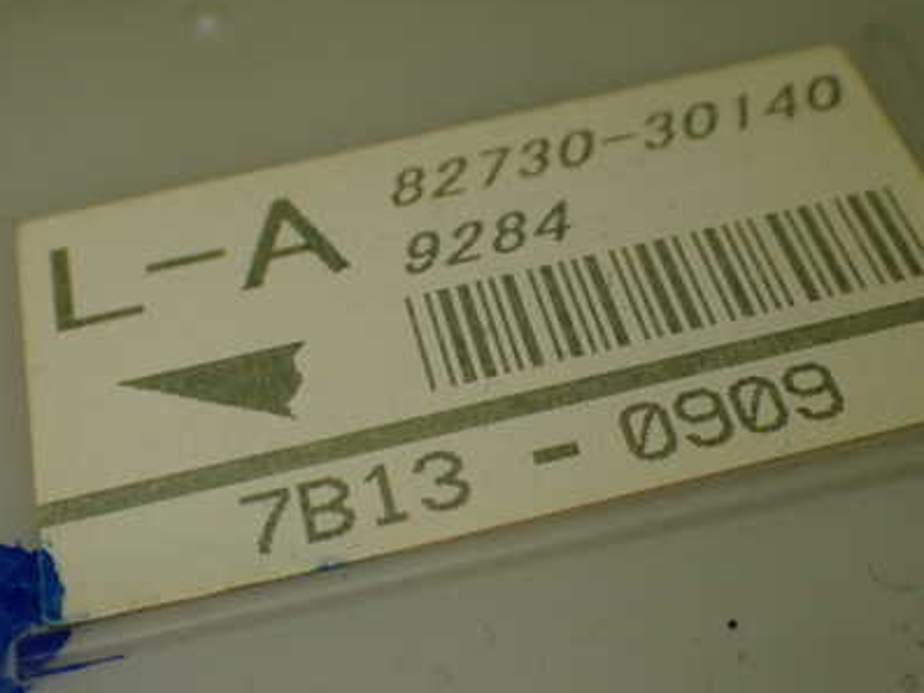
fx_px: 1655
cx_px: 486
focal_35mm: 62
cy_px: 379
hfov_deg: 31.2
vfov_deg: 23.7
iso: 125
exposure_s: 1/160
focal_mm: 7.31
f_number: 4
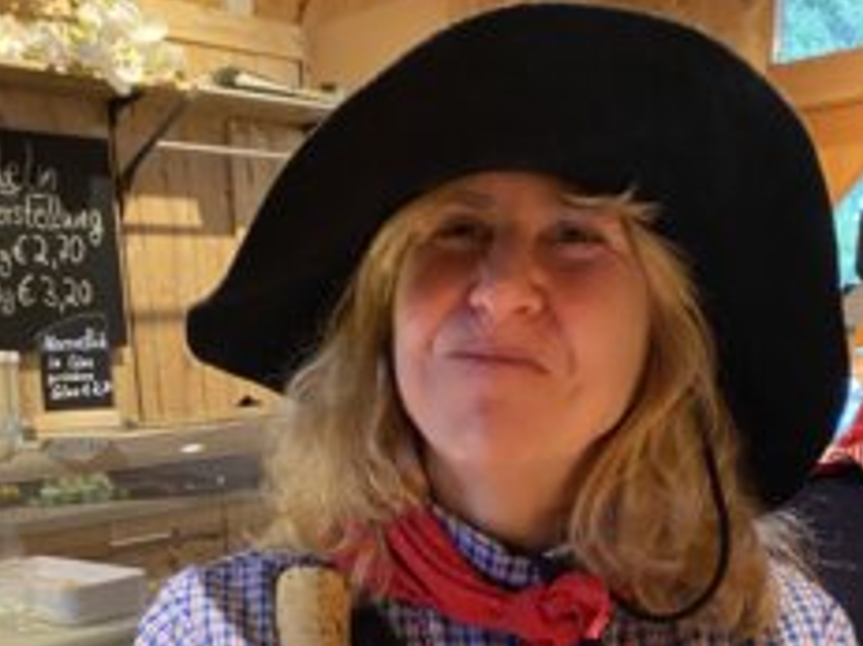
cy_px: 728
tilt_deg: -20.9
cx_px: 340
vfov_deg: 28.8
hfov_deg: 41.9
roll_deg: +5.2
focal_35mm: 45
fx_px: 1121
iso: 250
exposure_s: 1/50
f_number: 1.8
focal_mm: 4.25
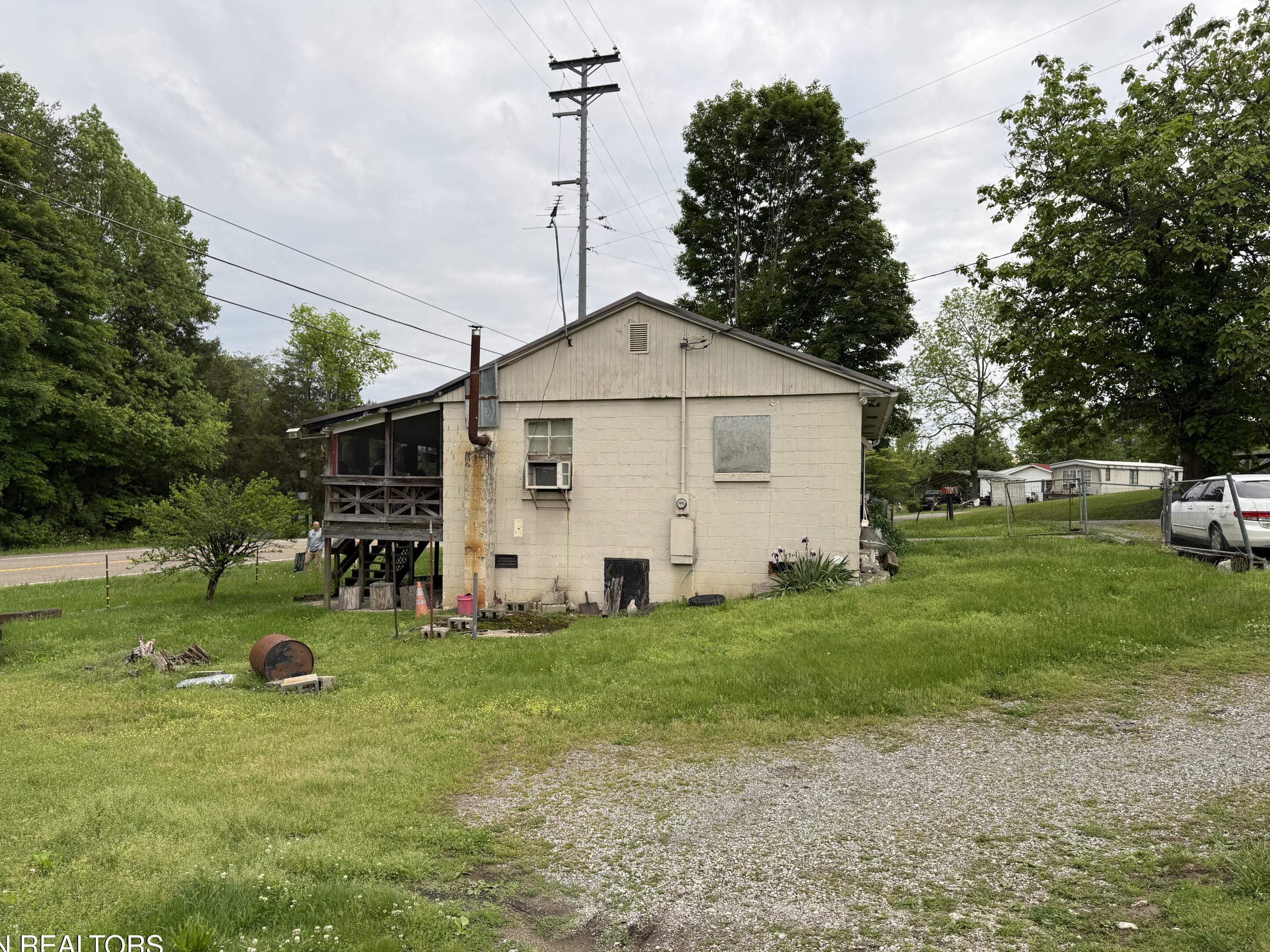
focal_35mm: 25
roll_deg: -0.4
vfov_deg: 54.9
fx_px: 917
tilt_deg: -1.0
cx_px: 615
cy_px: 495
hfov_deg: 69.4
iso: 80
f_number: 1.78
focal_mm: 6.76
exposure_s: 1/689
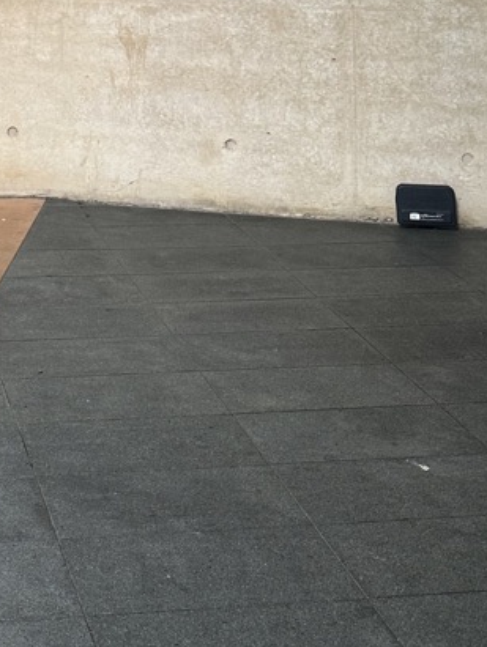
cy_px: -203
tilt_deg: +2.7
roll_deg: -1.6
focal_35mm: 70
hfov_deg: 20.2
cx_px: -33
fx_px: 1311
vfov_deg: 24.2
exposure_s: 1/100
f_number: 1.78
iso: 125
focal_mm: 6.86
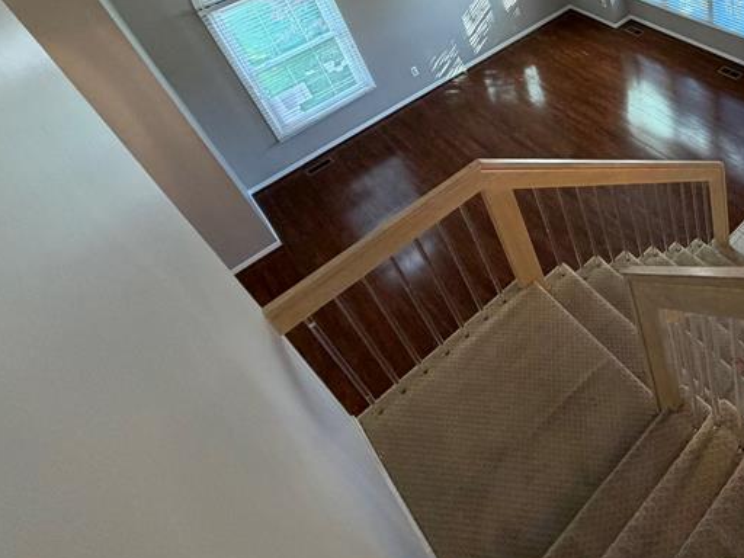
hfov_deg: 56.4
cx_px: 644
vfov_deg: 44.7
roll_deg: +9.2
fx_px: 602
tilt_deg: -33.4
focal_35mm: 28
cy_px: 44
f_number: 2.2
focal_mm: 2.22
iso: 200
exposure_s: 1/60
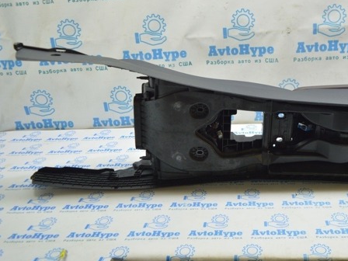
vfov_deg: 38.5
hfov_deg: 49.5
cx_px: 224
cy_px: 101
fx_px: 372
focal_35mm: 37
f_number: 3.5
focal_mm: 18
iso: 400
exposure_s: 1/40
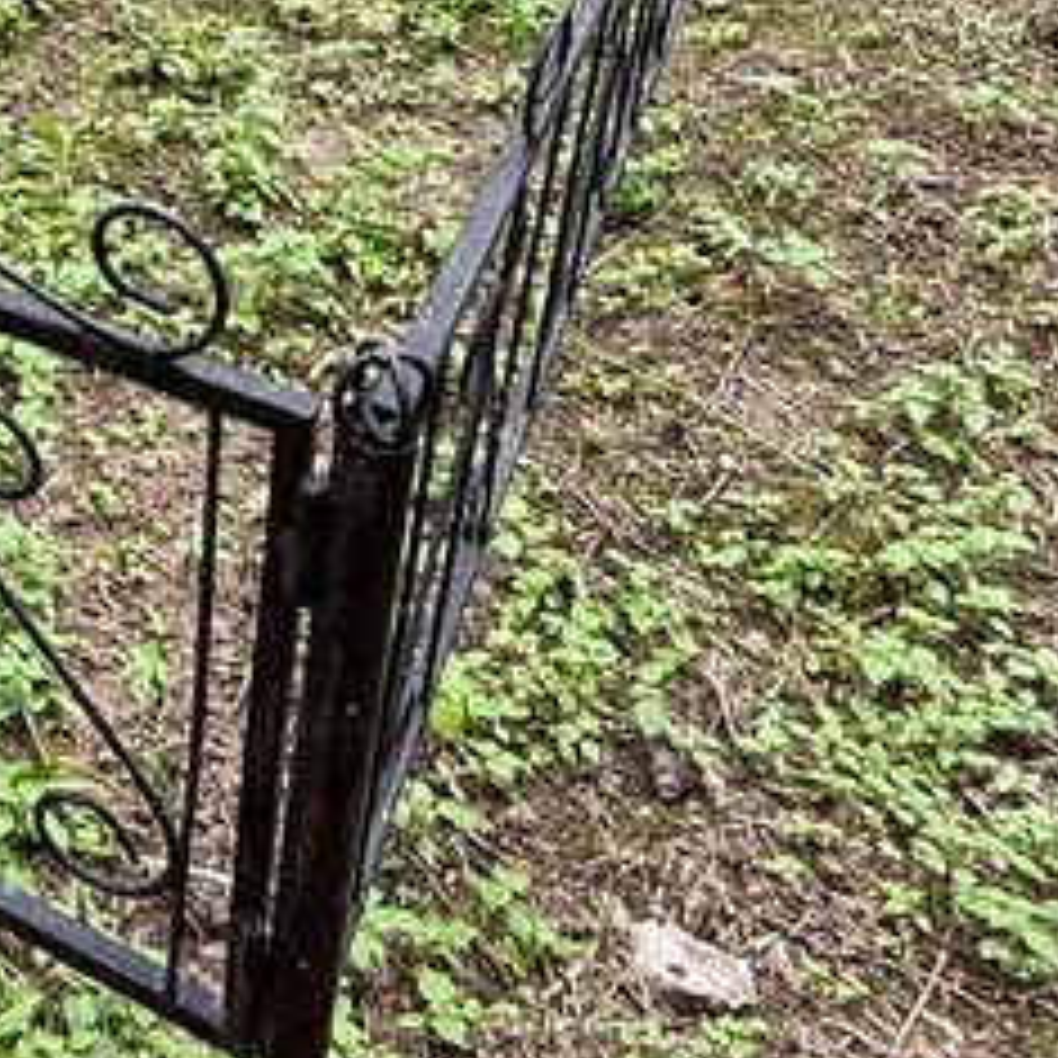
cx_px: -266
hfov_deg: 27.2
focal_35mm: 54
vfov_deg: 26.6
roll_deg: +2.4
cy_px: -329
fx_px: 1867
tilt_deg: -22.1
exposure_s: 1/154
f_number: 2.2
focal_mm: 2.22
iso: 50
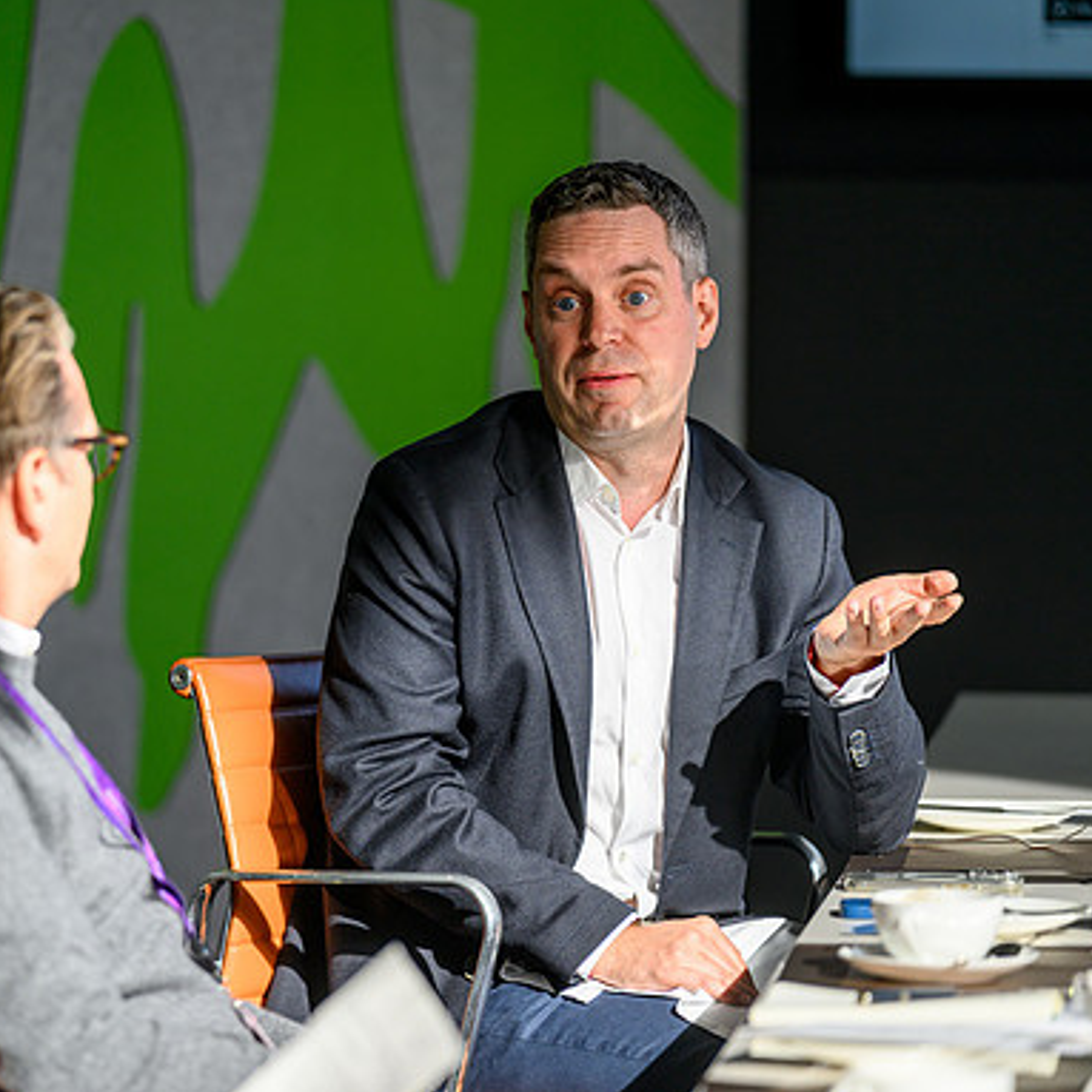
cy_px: 546
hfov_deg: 9.1
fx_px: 6888
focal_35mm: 193
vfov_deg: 9.1
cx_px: 331
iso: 125
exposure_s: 1/1250
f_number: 2.8
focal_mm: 150
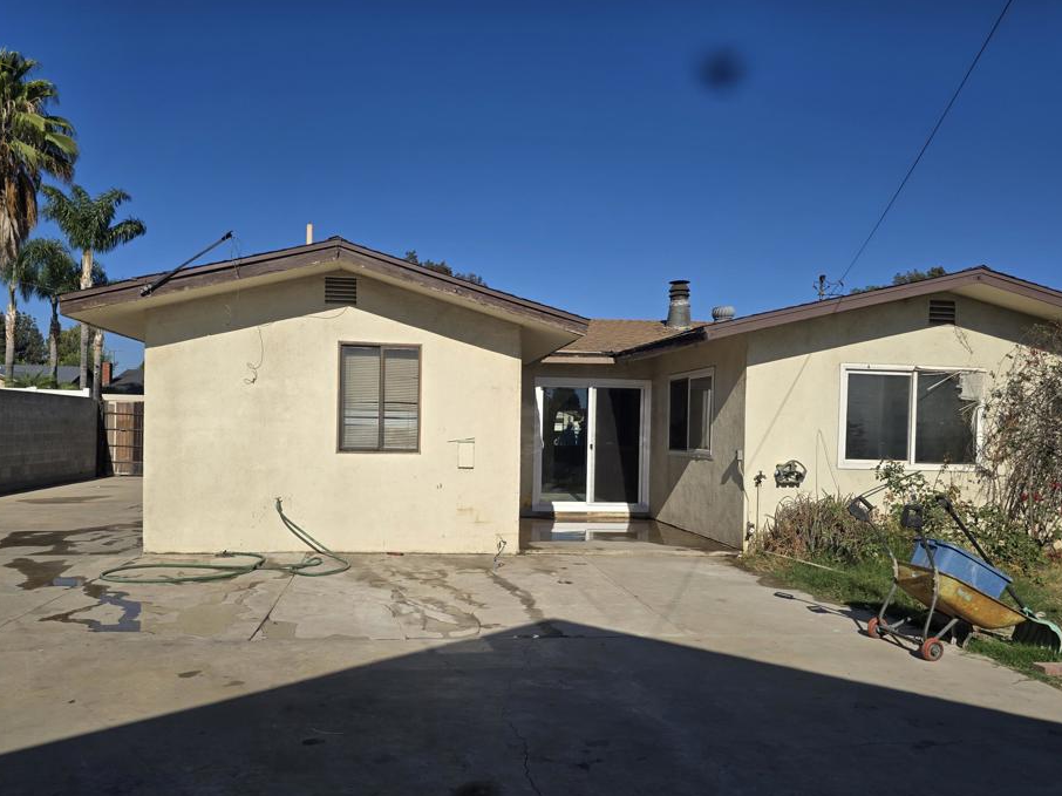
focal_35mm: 26
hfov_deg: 67.3
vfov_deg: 52.9
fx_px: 797
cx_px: 512
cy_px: 445
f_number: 1.7
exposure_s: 1/1505
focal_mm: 6.3
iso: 12
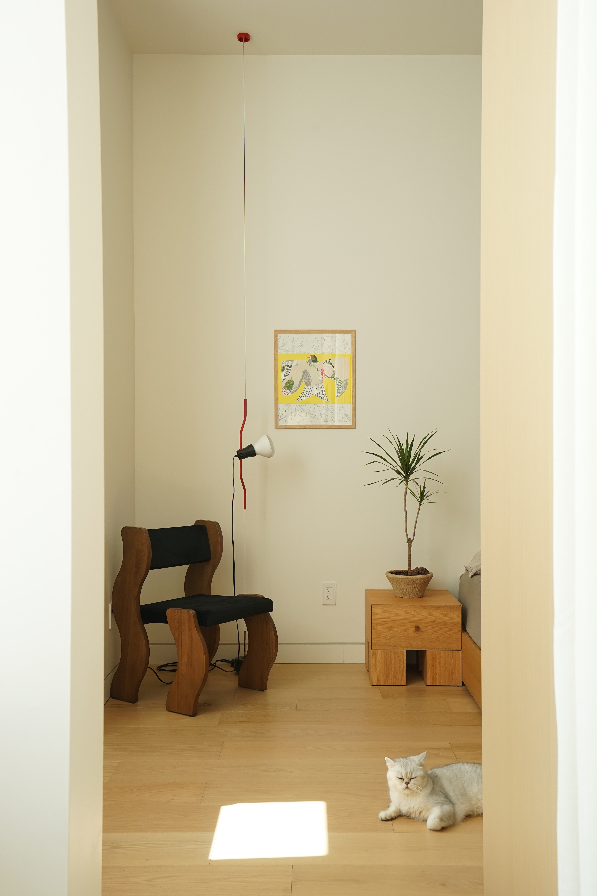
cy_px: 448
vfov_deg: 54.4
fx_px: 871
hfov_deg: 37.8
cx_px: 298
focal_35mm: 35
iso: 400
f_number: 8
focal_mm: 35
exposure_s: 1/60
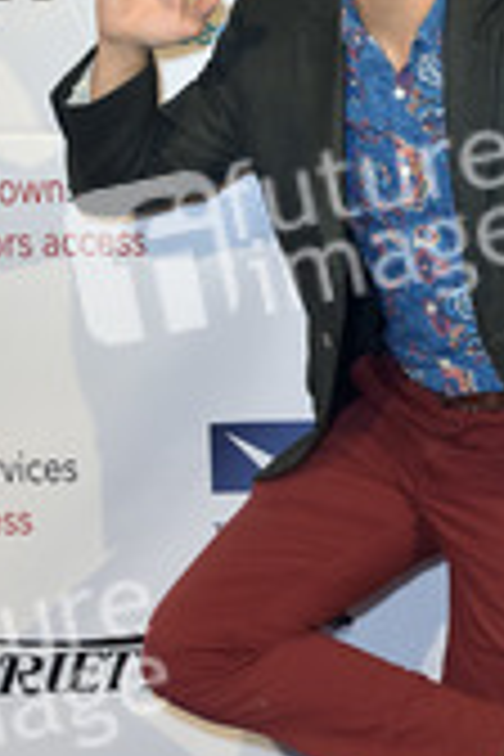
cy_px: 464
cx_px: 430
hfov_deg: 17.7
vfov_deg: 26.6
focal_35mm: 76
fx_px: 1596
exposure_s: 1/320
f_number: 4.5
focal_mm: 32
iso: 400
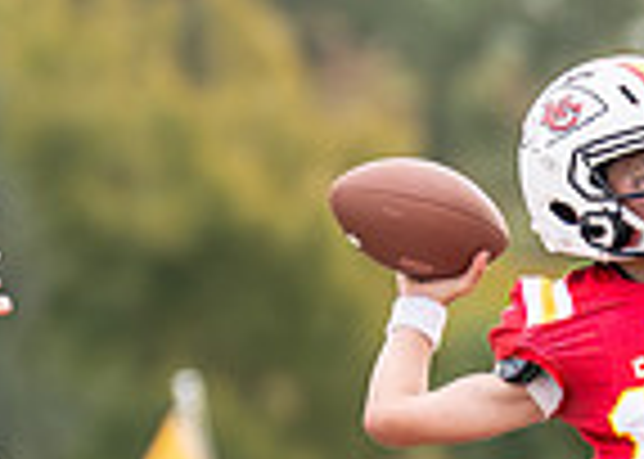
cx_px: 761
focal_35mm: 1654
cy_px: 435
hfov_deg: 1.2
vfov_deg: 0.9
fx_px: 30238
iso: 160
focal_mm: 200
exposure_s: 1/1600
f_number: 2.8
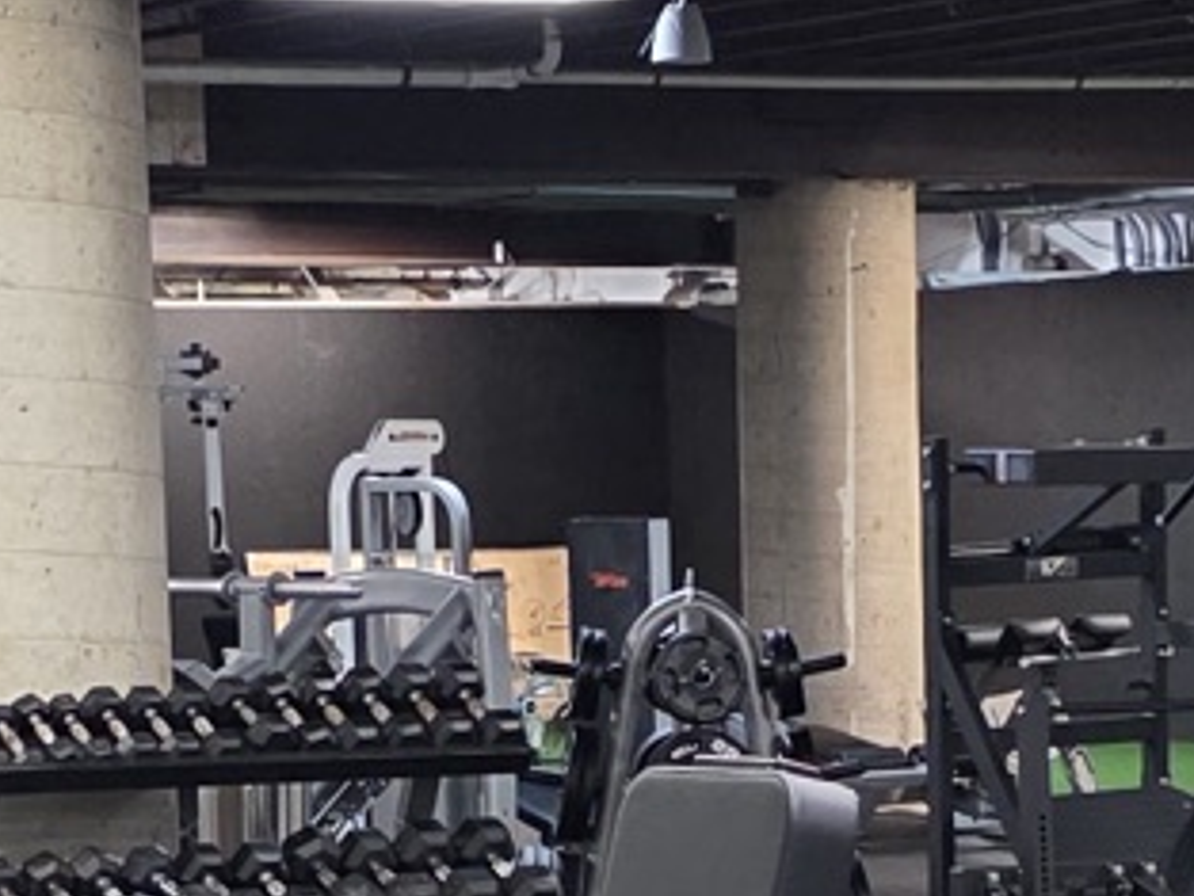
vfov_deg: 10.0
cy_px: 1049
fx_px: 5072
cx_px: 702
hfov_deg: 13.4
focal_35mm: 147
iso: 1000
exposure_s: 1/120
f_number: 1.7
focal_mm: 6.3
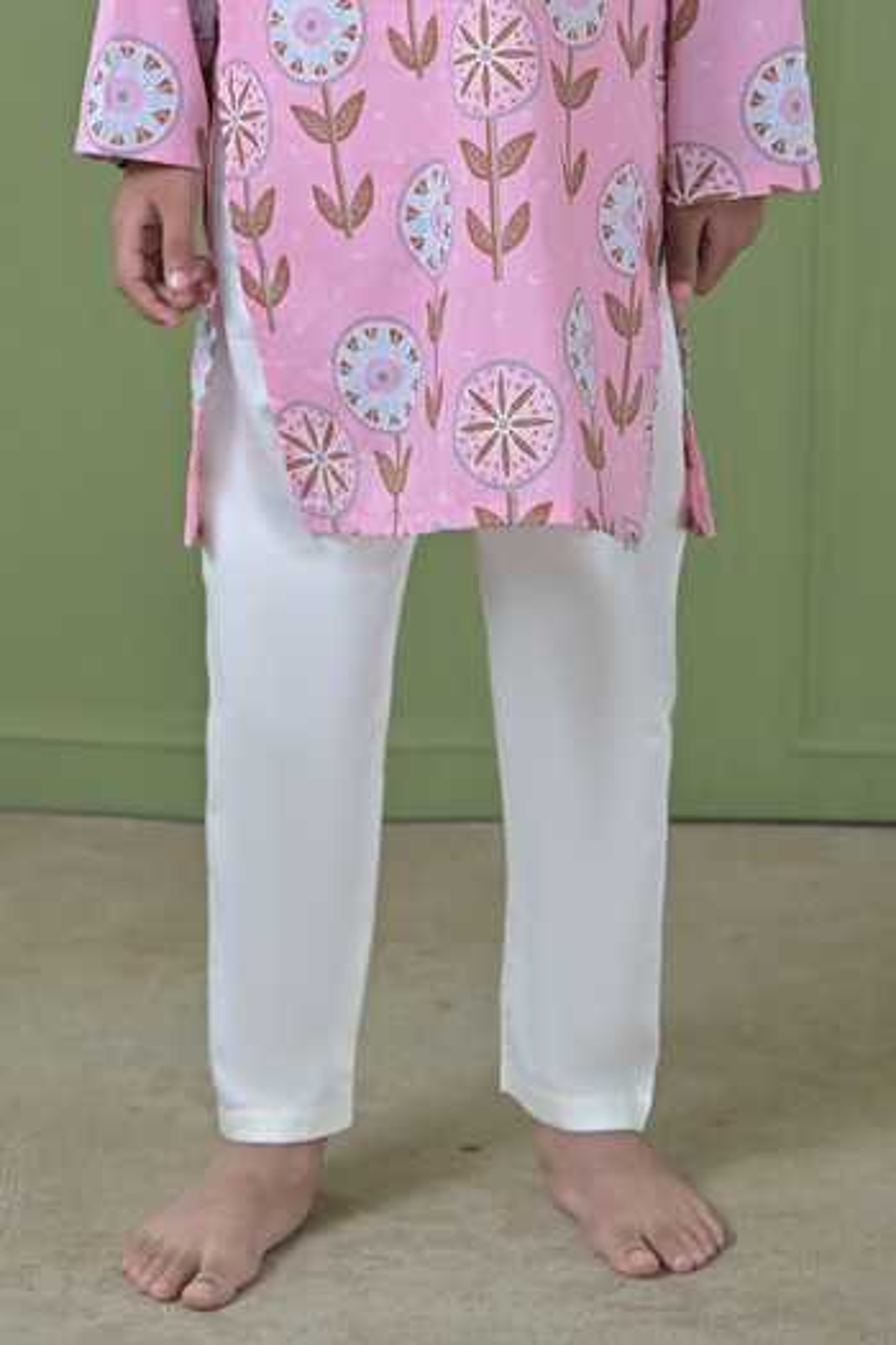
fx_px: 2650
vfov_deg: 28.5
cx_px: 448
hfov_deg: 19.2
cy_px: 672
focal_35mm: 71
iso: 800
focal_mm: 71
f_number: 4
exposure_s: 1/160
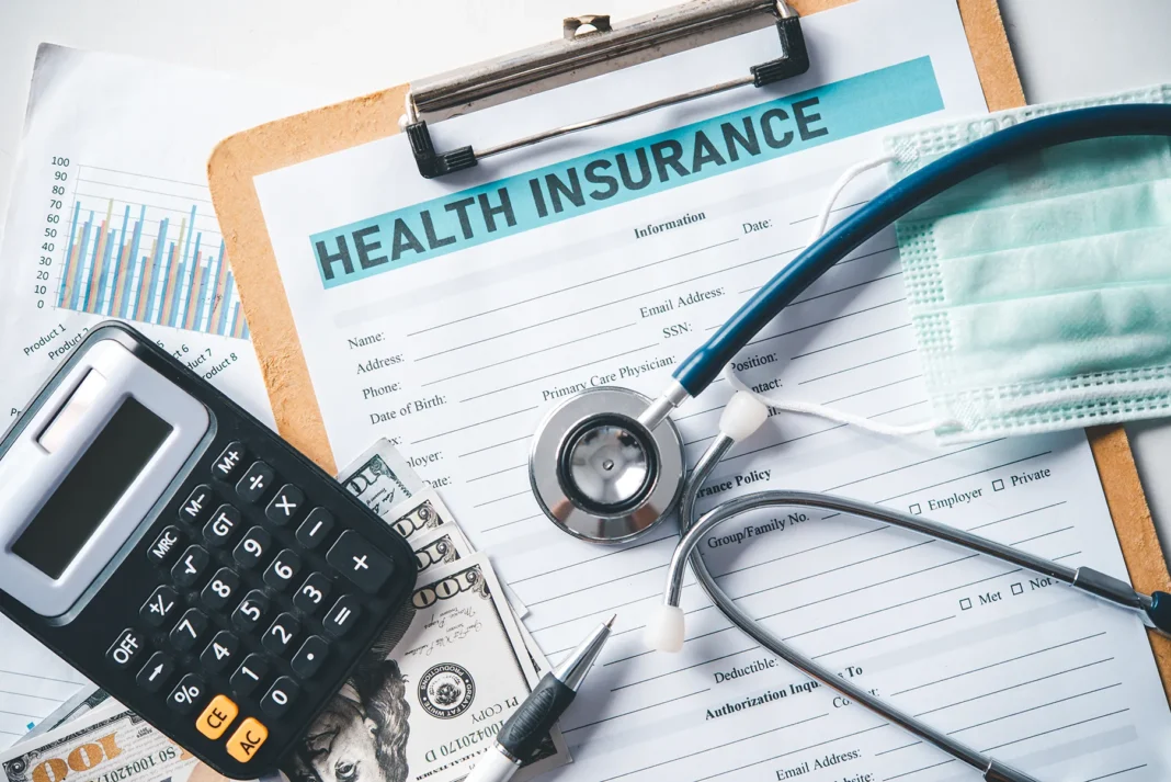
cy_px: 391
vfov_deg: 22.6
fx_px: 1952
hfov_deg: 33.4
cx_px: 586
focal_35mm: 60
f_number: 4
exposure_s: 1/80
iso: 200
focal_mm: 60
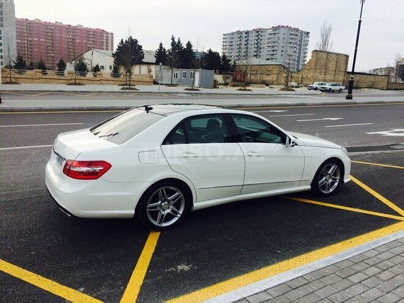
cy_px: 152
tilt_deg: -12.2
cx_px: 202
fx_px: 338
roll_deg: -1.6
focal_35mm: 29
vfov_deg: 48.2
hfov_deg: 61.7
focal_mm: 4.15
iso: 32
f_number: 2.2
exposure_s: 1/1053
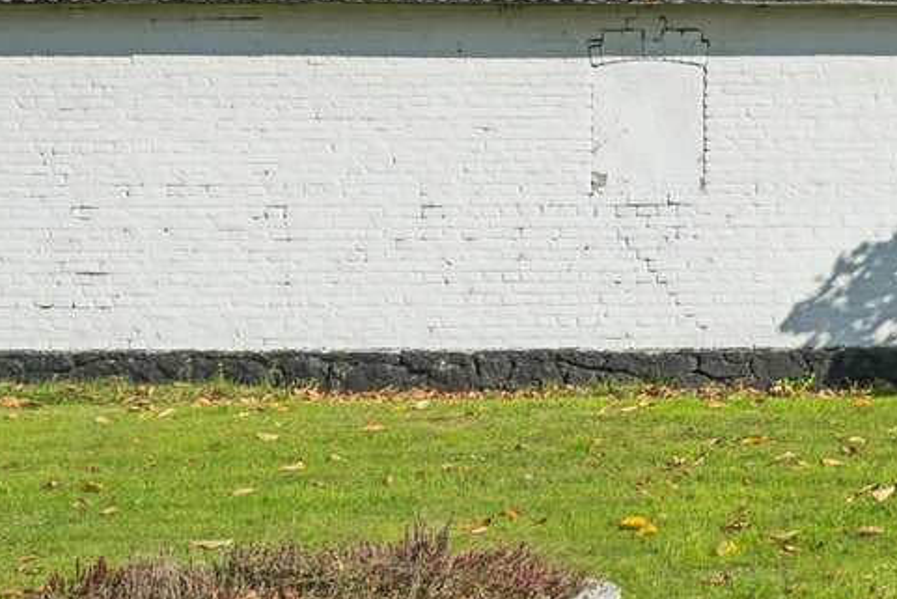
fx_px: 2642
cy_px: 93
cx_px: 2001
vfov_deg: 12.9
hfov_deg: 14.5
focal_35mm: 106
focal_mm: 17
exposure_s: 1/640
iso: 200
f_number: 8
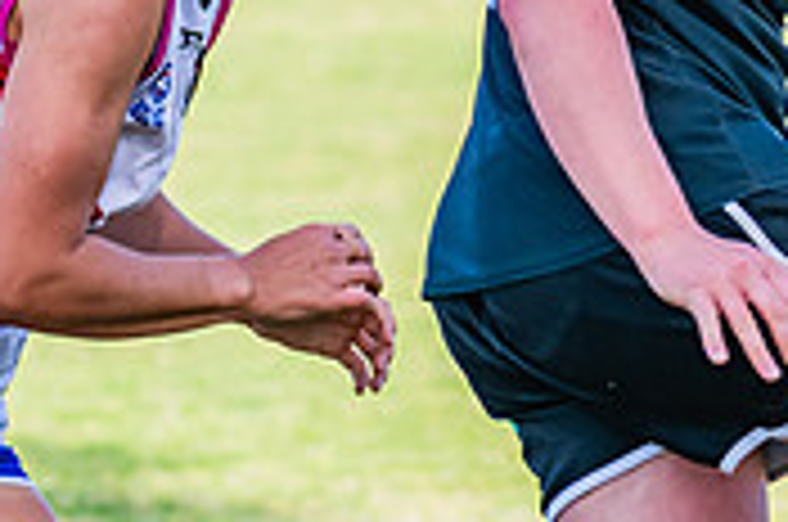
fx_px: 12345
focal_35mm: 565
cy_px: 205
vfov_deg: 2.4
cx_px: 711
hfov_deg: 3.7
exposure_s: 1/1600
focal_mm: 170
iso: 800
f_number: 6.3
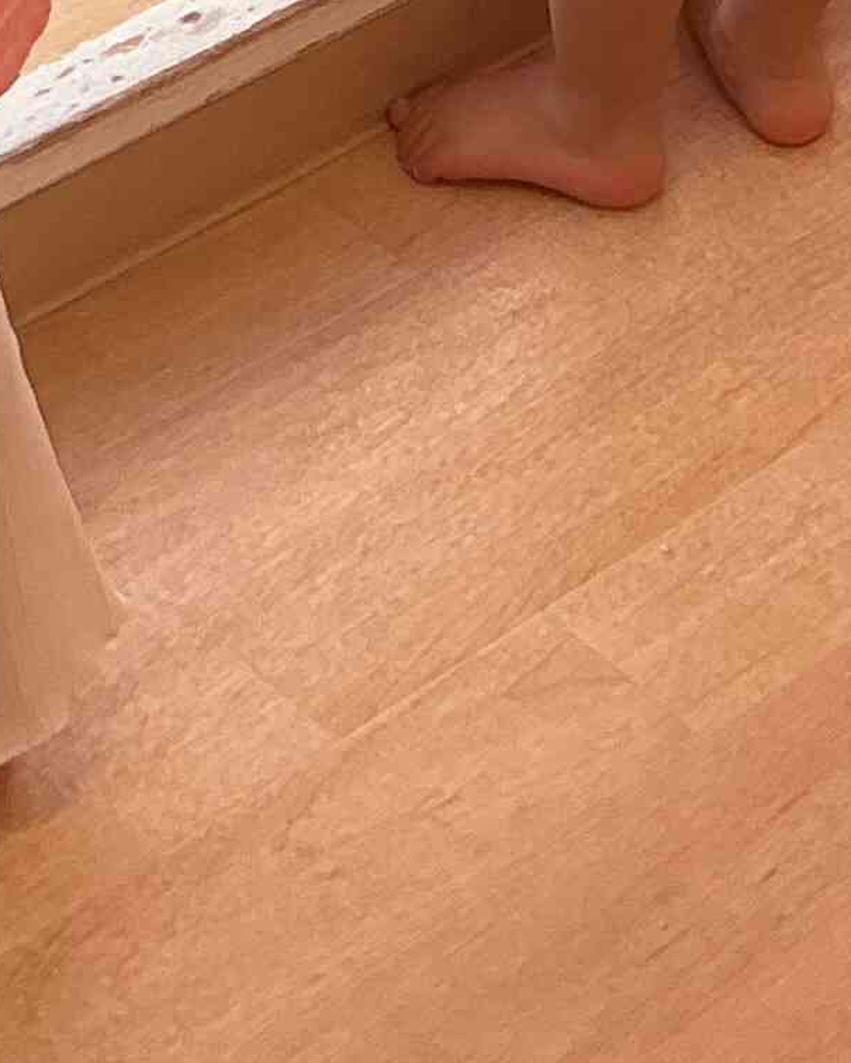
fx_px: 4753
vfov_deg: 11.5
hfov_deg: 10.1
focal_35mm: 151
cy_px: -1026
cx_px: 927
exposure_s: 1/120
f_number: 1.8
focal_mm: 3
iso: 32
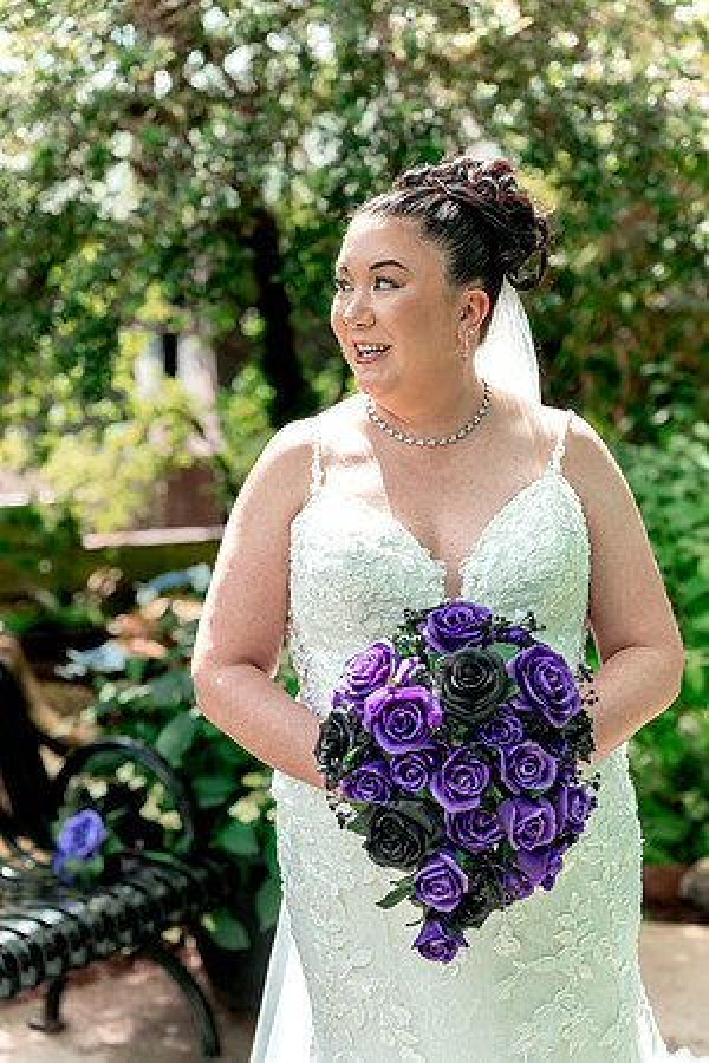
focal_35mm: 70
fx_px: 2068
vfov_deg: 28.8
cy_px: 532
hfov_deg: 19.5
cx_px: 354
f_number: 2.8
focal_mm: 70
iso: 125
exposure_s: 1/400
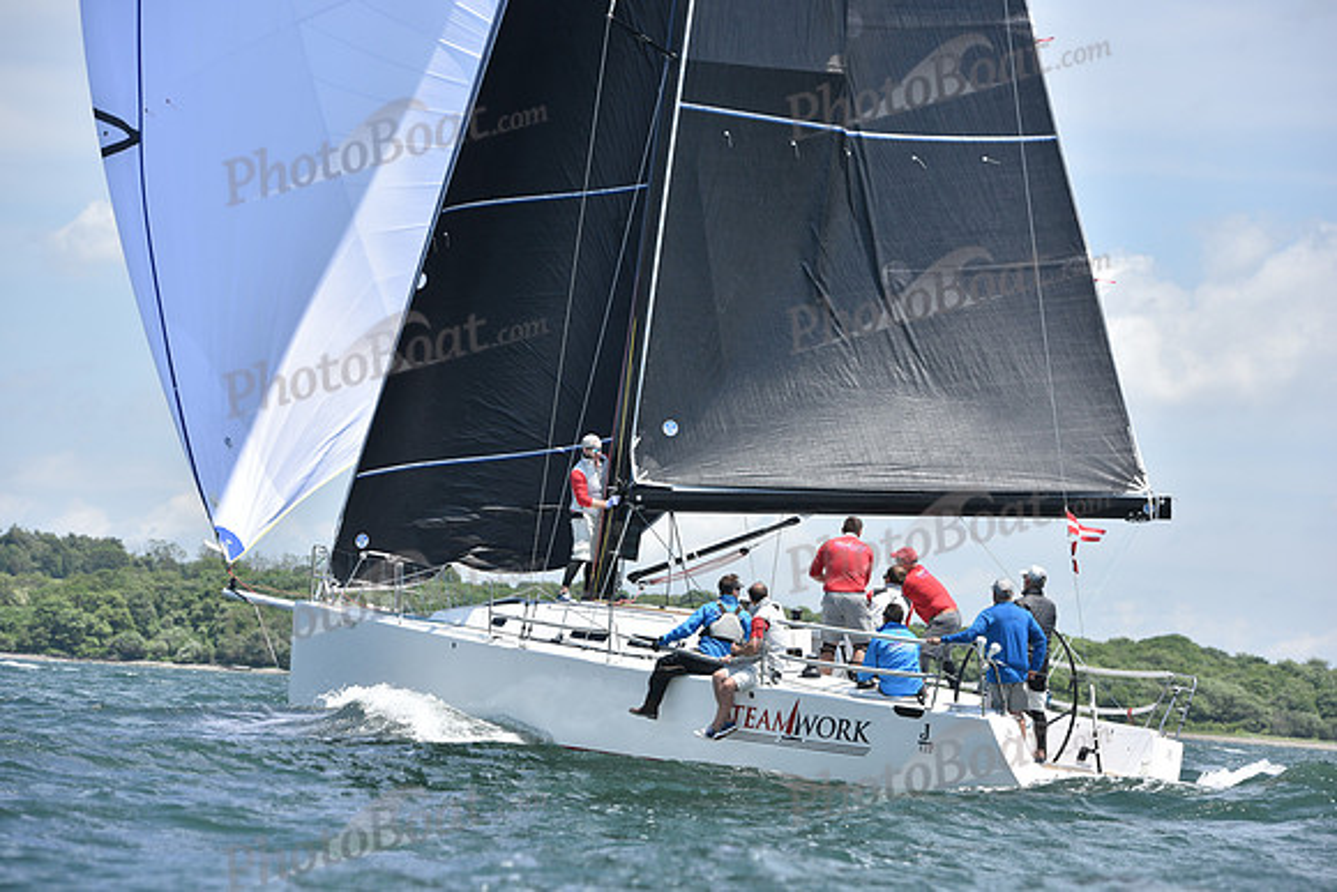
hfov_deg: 15.2
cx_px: 668
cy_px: 446
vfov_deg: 10.2
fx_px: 5015
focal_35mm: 135
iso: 250
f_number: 5.6
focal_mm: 135
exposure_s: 1/1250
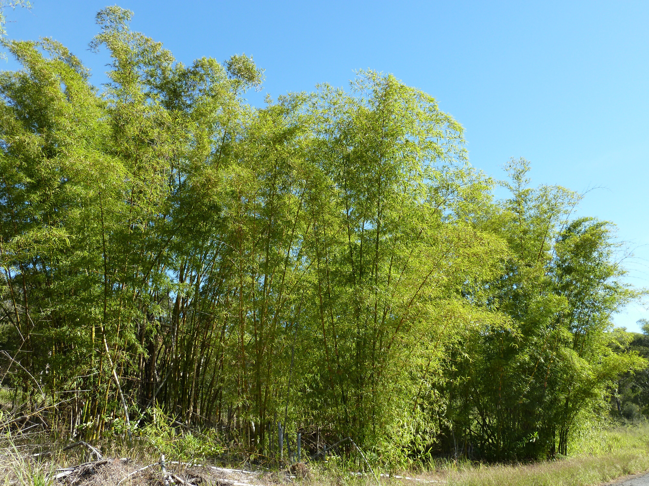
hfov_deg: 56.8
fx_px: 600
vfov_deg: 44.2
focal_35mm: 32
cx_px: 324
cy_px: 243
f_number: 4
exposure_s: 1/250
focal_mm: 5.3
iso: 80
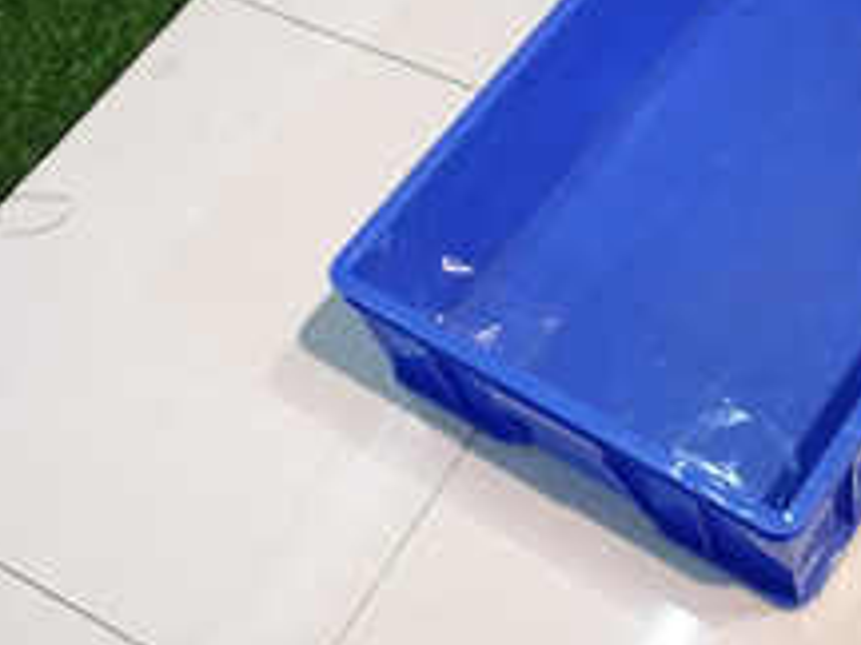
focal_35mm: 61
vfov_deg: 23.8
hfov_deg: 30.4
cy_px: 167
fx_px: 1517
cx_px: 761
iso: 500
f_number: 1.8
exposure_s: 1/20
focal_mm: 3.96
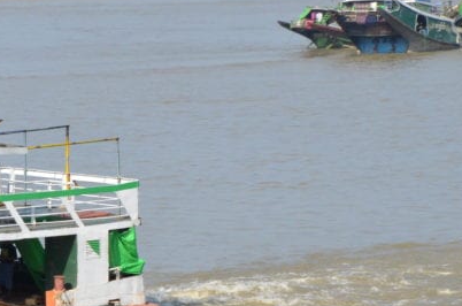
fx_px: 3034
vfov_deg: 5.8
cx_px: -123
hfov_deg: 8.6
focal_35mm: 237
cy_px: 267
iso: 800
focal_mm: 62
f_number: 14
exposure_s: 1/800
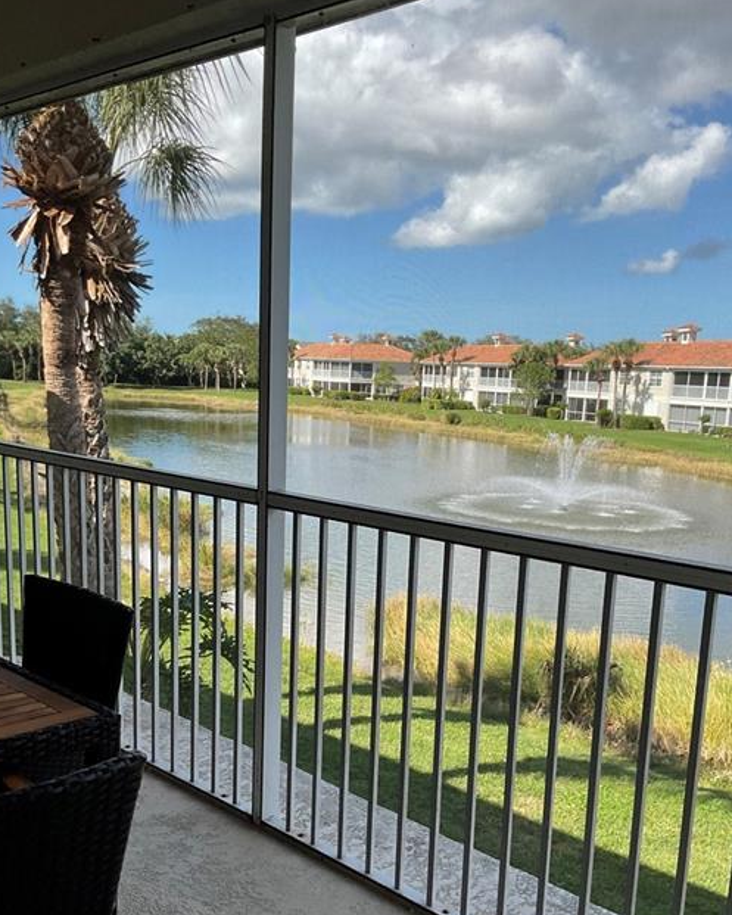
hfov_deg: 42.2
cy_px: 551
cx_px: 380
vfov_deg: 51.2
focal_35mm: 35
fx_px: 948
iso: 16
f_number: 1.8
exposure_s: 1/978
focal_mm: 3
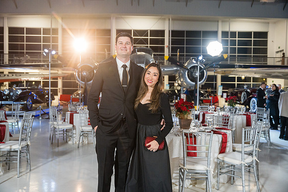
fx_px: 273
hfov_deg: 55.6
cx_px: 144
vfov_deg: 38.8
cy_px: 96
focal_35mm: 34
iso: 3200
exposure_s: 1/250
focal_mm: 34.1
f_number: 2.8
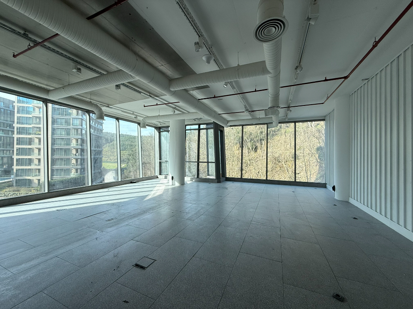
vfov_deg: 85.7
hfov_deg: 102.1
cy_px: 154
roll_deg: -0.5
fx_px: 167
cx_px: 206
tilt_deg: +0.9
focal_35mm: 14
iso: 64
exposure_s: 1/229
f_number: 2.2
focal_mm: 2.22
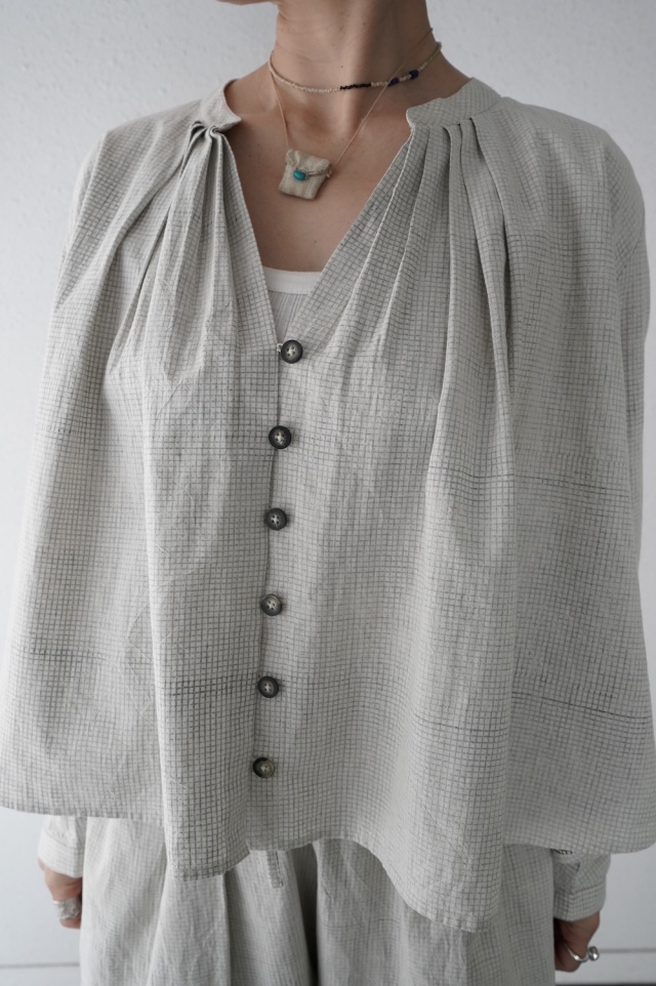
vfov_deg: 63.7
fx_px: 794
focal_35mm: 29
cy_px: 493
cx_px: 328
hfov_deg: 44.9
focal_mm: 29
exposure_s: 1/80
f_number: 6.3
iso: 3200
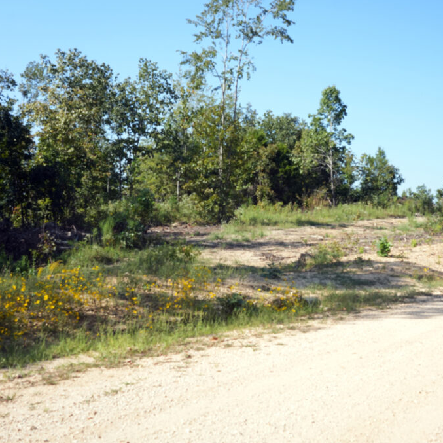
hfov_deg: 37.4
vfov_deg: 37.6
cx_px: 268
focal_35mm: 45
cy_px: 222
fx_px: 652
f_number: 7.1
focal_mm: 35
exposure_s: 1/1250
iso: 640
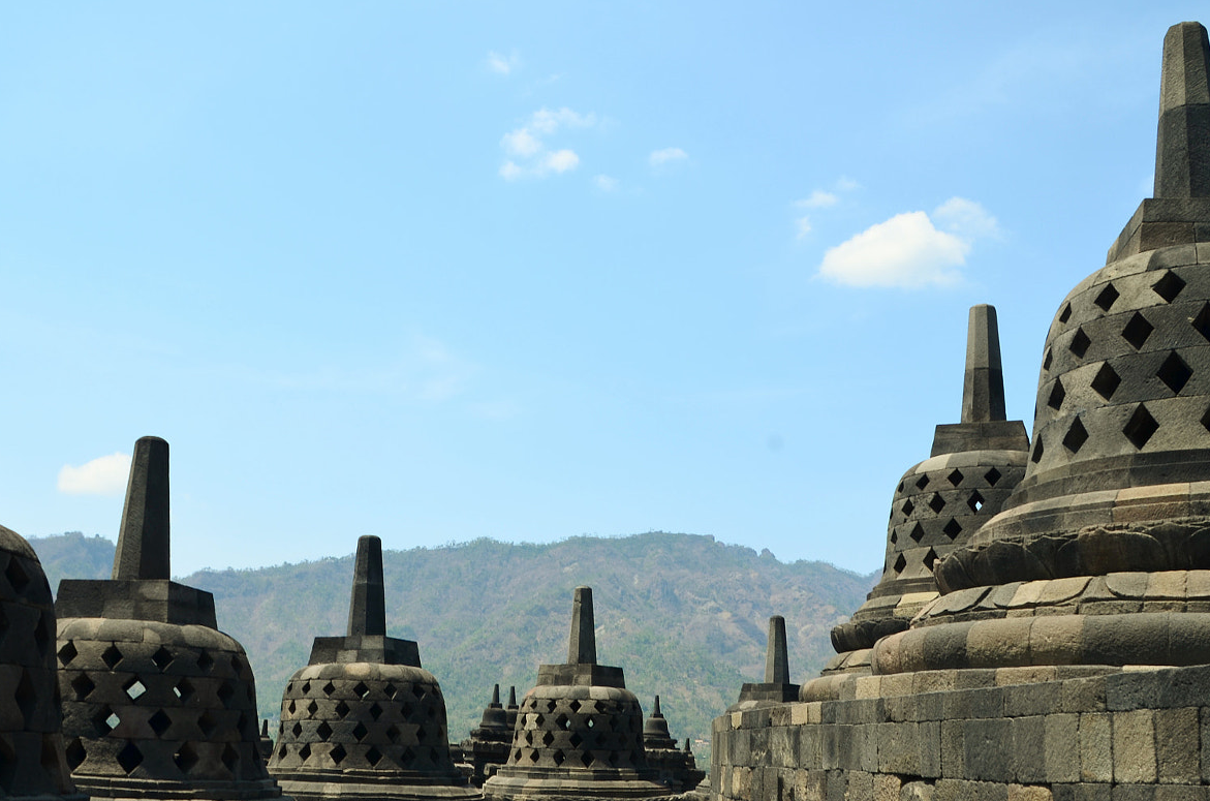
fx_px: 1375
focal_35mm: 41
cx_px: 563
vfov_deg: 32.2
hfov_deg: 47.5
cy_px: 537
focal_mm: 20
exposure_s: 1/160
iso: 100
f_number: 11
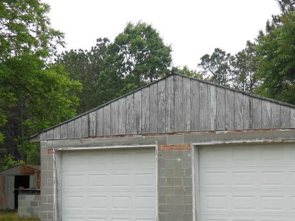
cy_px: 160
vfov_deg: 21.2
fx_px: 588
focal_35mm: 69
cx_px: 185
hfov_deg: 28.1
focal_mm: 8
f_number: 4.4
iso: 125
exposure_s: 1/320
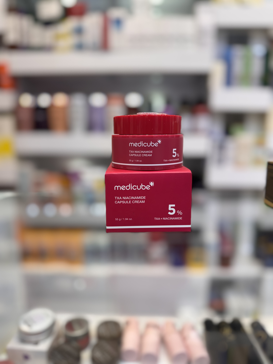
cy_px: 182
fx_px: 252
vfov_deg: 71.6
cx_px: 136
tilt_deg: -9.5
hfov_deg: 56.8
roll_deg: -0.1
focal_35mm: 24
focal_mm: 6.76
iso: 64
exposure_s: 1/134
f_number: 1.78
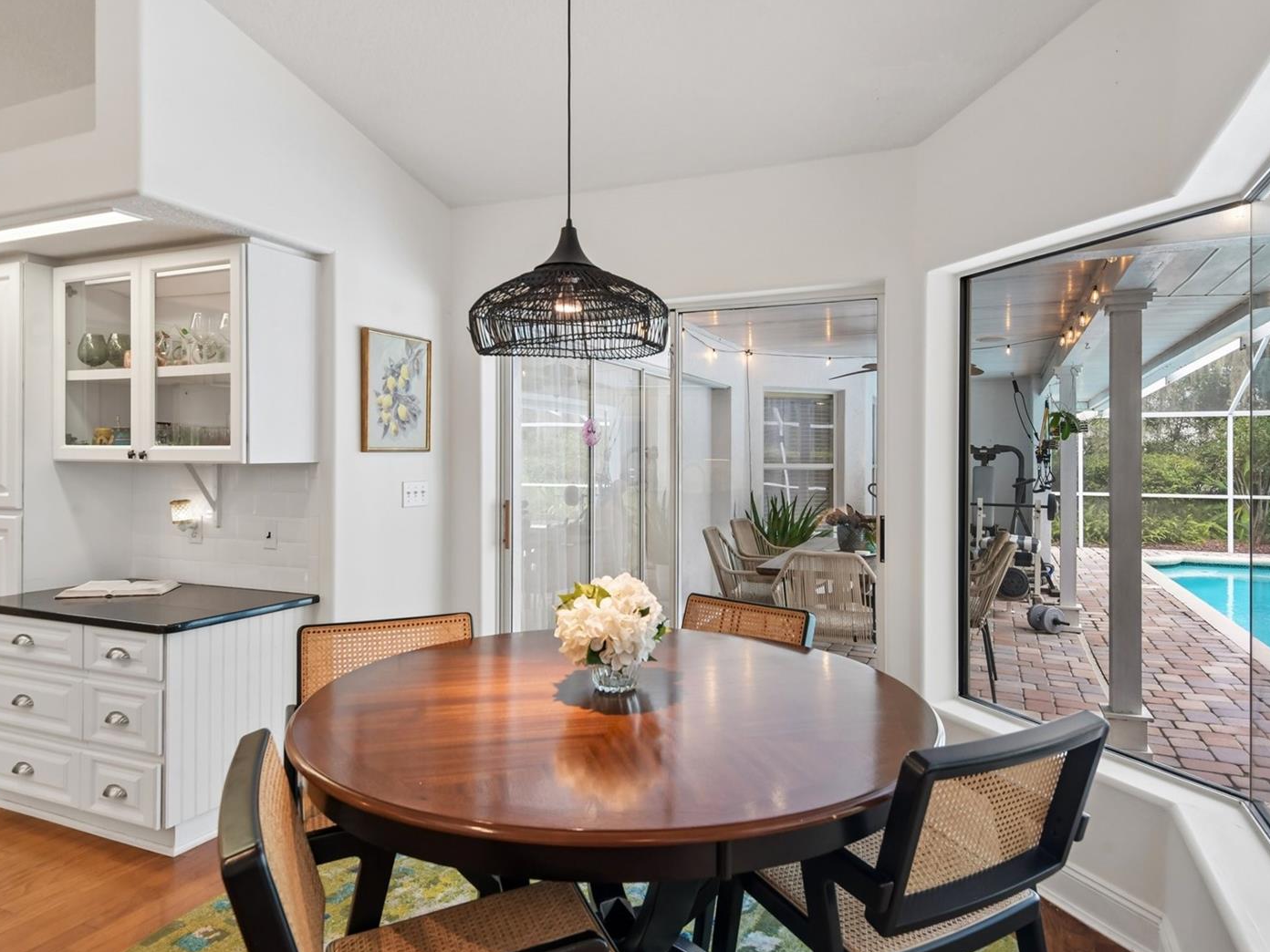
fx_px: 770
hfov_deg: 79.0
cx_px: 647
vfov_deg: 63.4
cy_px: 471
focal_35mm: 21
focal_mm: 19
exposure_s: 1/25
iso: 400
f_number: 8
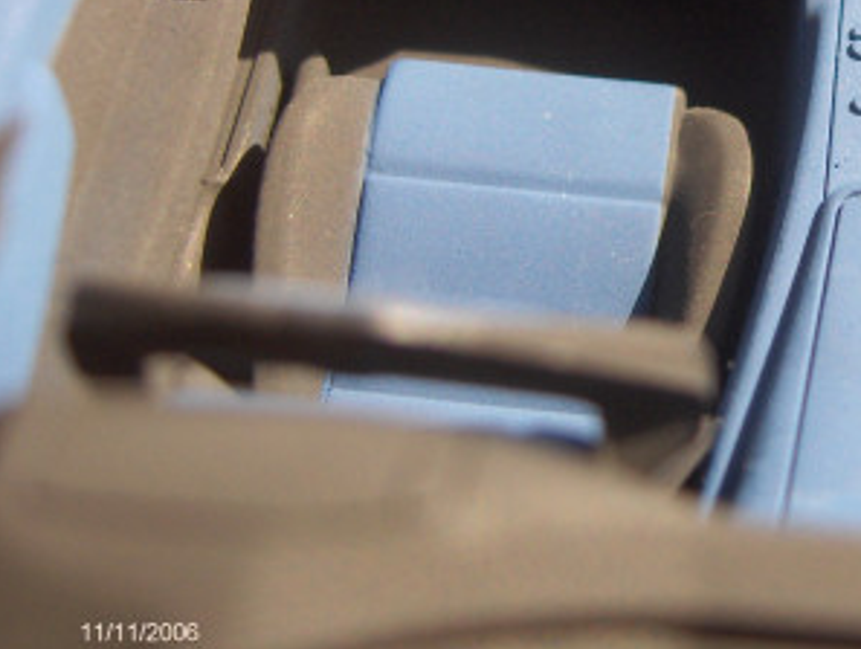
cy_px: 81
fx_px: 2094
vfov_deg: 17.4
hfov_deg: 22.1
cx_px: 913
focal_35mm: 84
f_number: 2.8
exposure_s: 1/220
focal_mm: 8
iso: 106
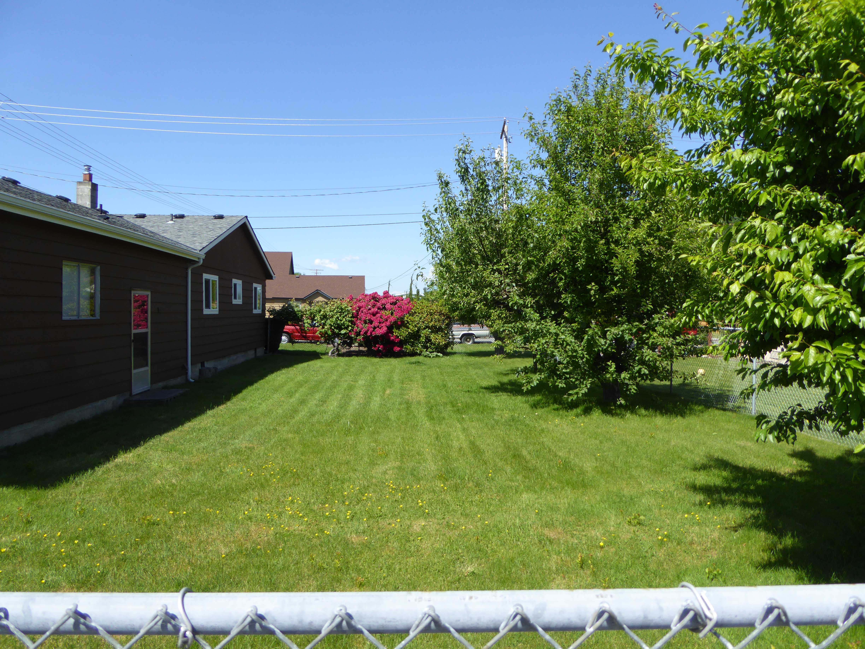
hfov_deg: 71.6
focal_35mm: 24
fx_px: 600
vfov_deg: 56.8
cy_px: 324
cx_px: 432
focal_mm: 4.3
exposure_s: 1/800
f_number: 3.3
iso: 100
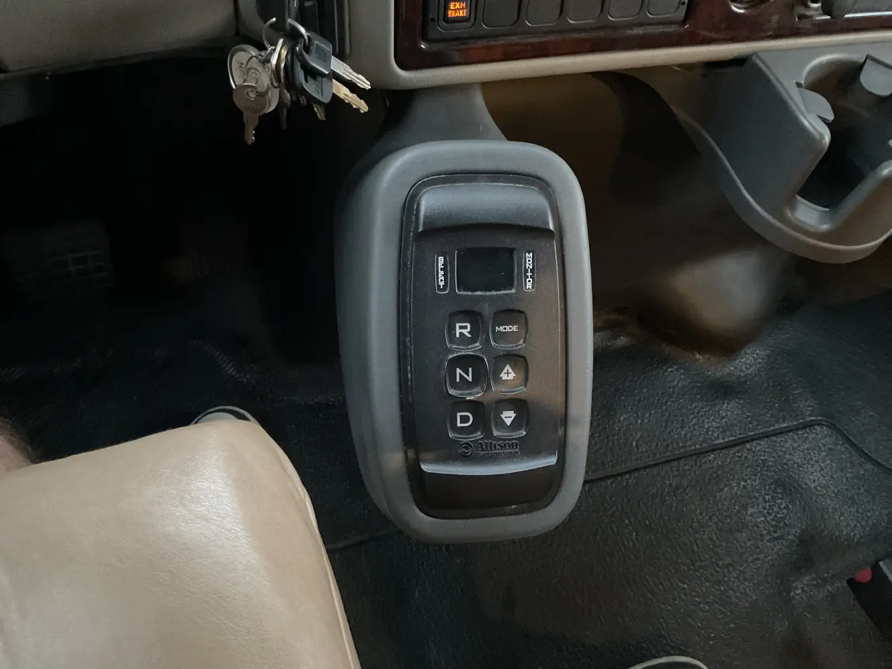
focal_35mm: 29
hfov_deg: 61.7
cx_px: 446
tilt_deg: -56.8
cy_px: 334
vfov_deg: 48.2
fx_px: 747
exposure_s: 1/17
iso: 500
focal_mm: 3
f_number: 1.8
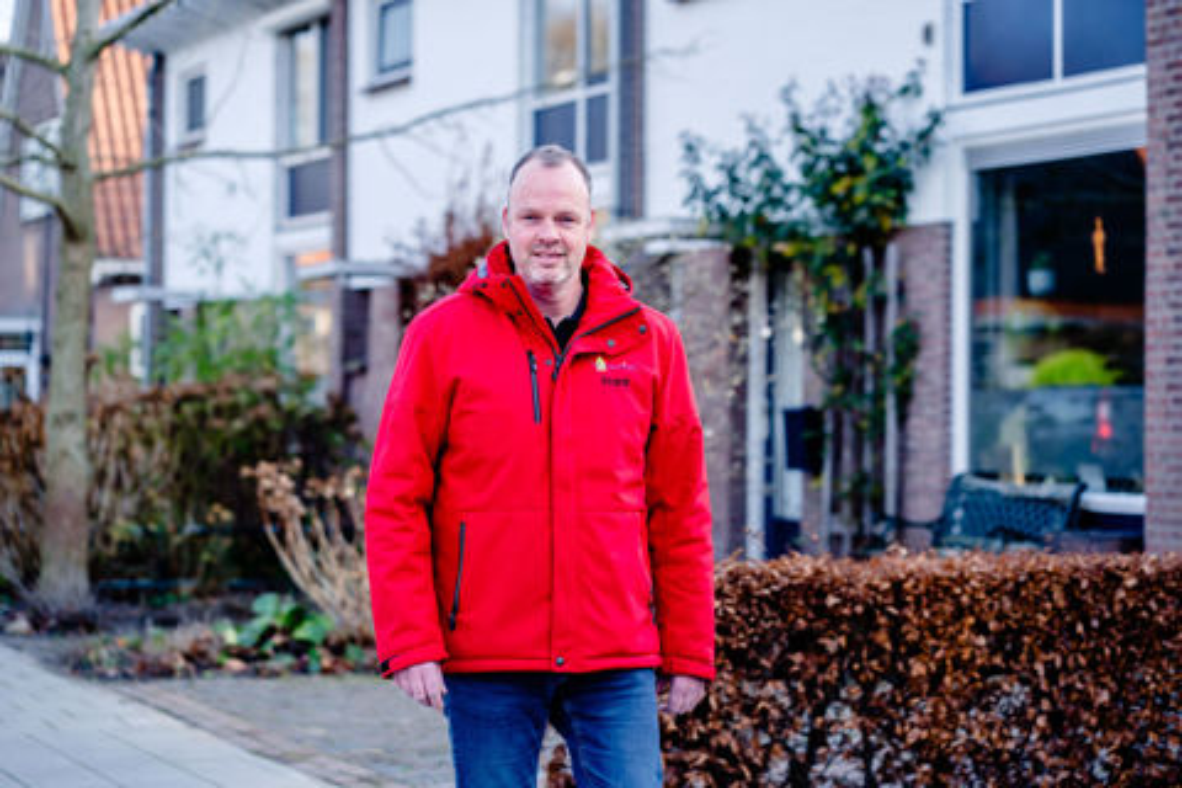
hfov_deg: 23.9
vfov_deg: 16.1
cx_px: 591
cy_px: 394
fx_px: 2791
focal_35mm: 85
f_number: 3.2
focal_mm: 85
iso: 100
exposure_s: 1/250
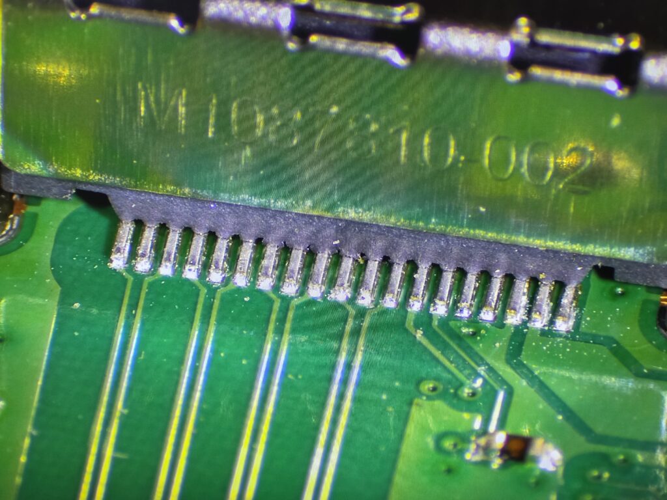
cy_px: 250
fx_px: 1330
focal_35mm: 69
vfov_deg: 21.3
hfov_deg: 28.2
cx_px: 334
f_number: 2.4
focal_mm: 7.9
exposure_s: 1/100
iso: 160
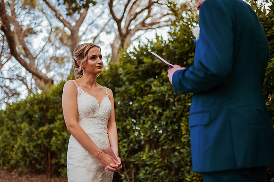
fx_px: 266
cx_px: 137
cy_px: 91
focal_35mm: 35
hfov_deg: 54.5
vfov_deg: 37.8
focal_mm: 35
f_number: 1.4
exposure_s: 1/1250
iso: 320
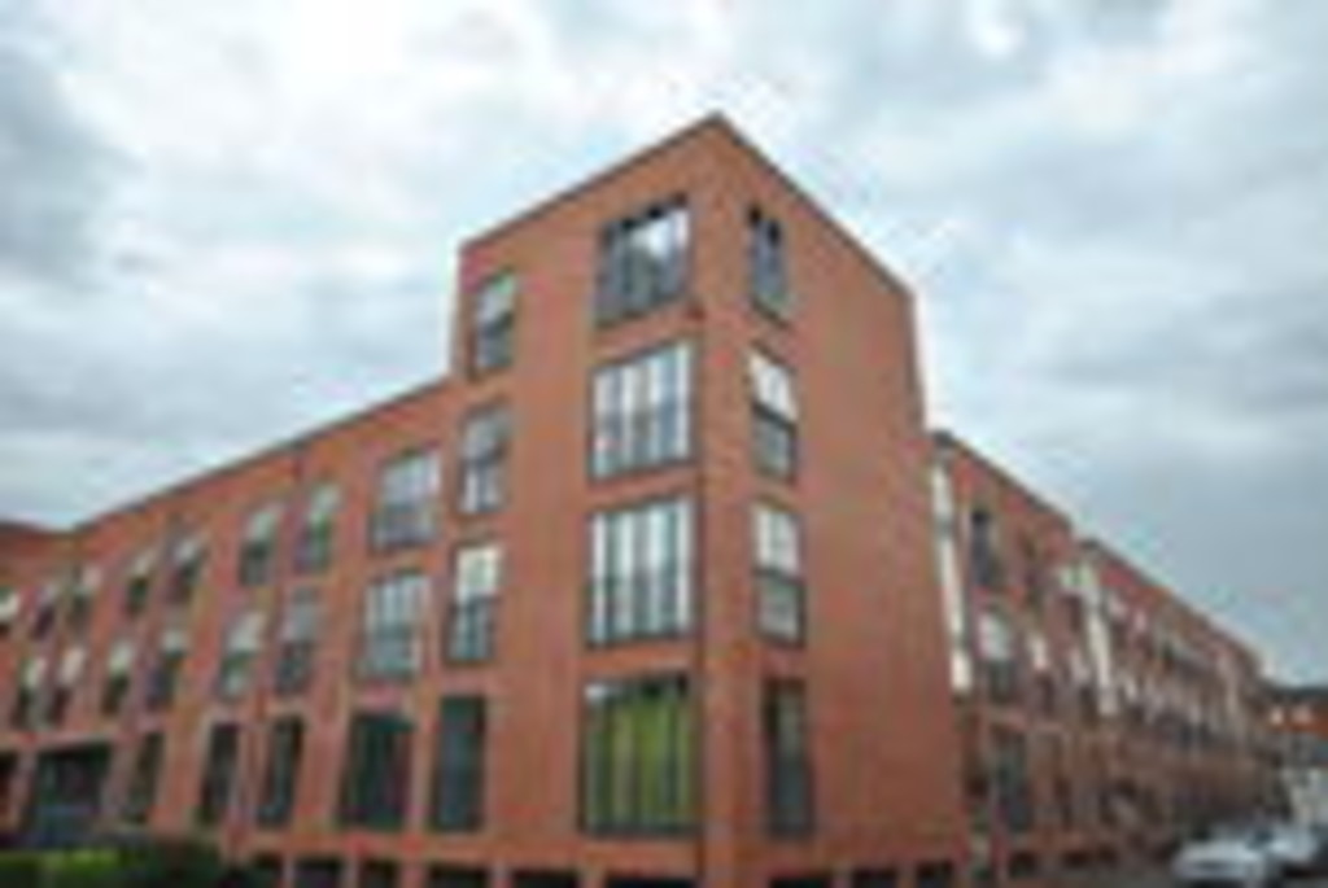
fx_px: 942
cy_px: 444
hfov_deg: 70.4
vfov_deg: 50.5
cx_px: 664
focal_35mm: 26
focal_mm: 17
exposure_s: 1/160
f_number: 6.3
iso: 100
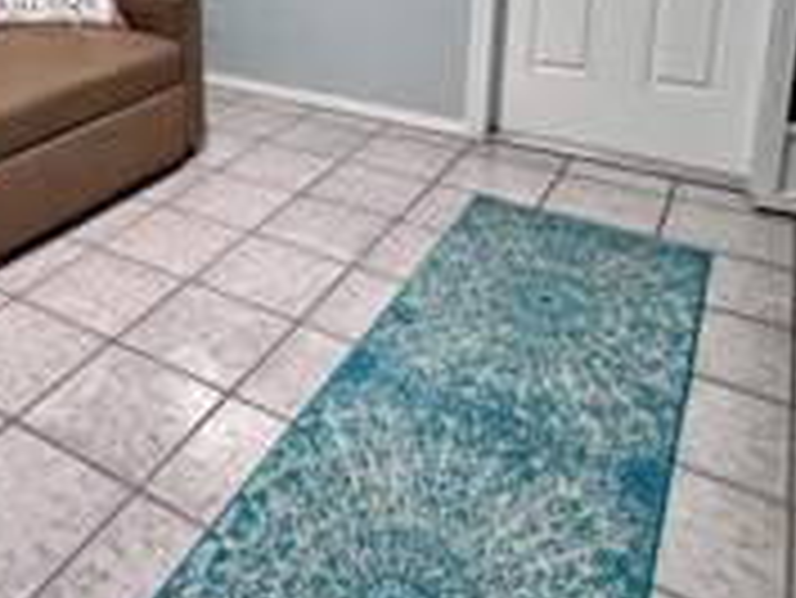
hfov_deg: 46.3
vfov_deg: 34.2
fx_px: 874
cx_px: 153
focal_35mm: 38
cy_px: -9
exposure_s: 1/60
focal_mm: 2.22
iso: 640
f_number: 2.2
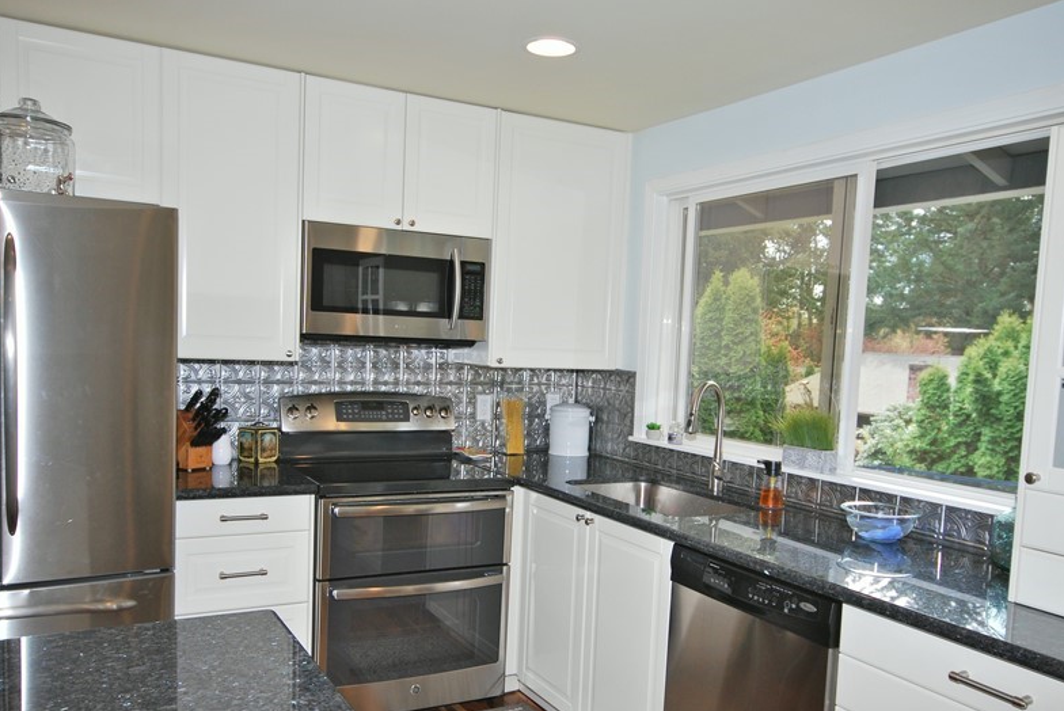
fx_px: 858
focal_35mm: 29
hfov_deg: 63.6
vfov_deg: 44.8
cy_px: 423
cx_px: 504
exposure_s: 1/60
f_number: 5
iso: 220
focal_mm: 14
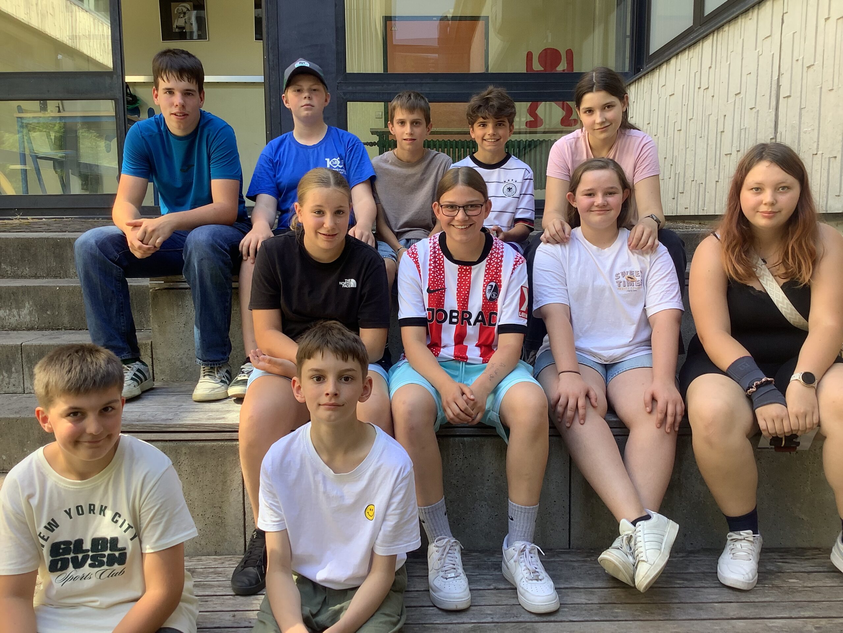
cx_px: 422
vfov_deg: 45.4
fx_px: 755
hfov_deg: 58.4
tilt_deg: -8.8
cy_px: 316
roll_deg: +0.2
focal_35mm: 31
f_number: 2.4
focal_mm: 3.3
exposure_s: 1/120
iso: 50
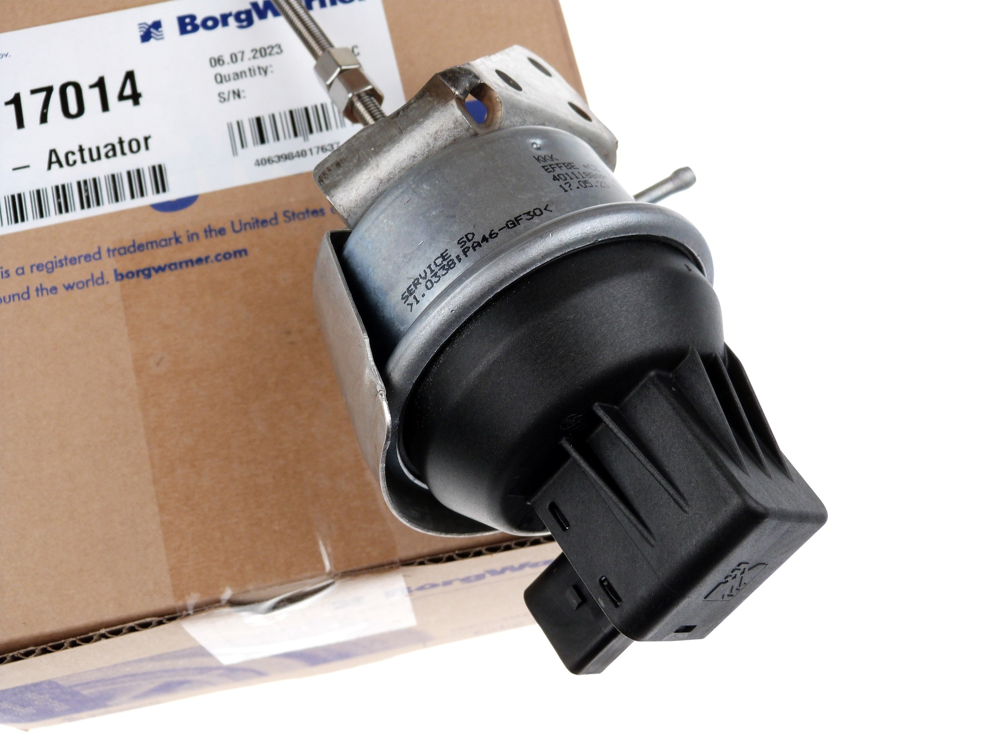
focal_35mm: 49
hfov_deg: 38.9
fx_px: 1396
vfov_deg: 29.7
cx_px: 493
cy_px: 370
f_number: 3.2
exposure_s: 1/100
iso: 100
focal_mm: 8.7
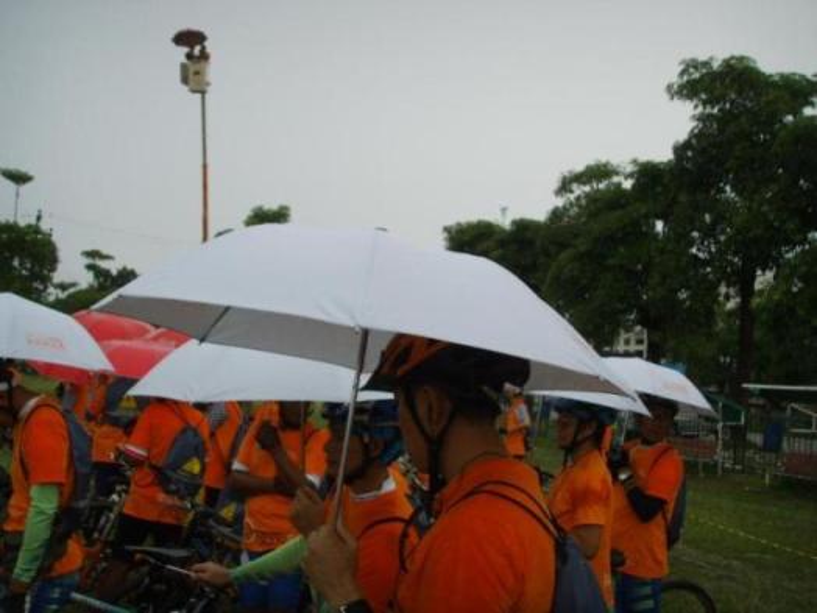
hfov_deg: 47.9
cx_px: 408
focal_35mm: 39
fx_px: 920
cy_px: 306
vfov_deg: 36.8
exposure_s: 1/90
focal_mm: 6.6
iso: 55
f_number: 3.5
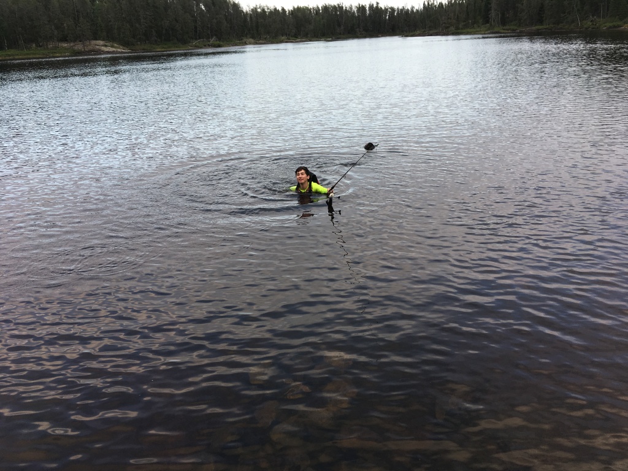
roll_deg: +4.6
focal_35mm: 29
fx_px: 526
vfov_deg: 48.2
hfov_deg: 61.7
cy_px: 236
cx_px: 314
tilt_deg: -20.5
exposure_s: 1/278
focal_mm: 4.15
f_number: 2.2
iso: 25
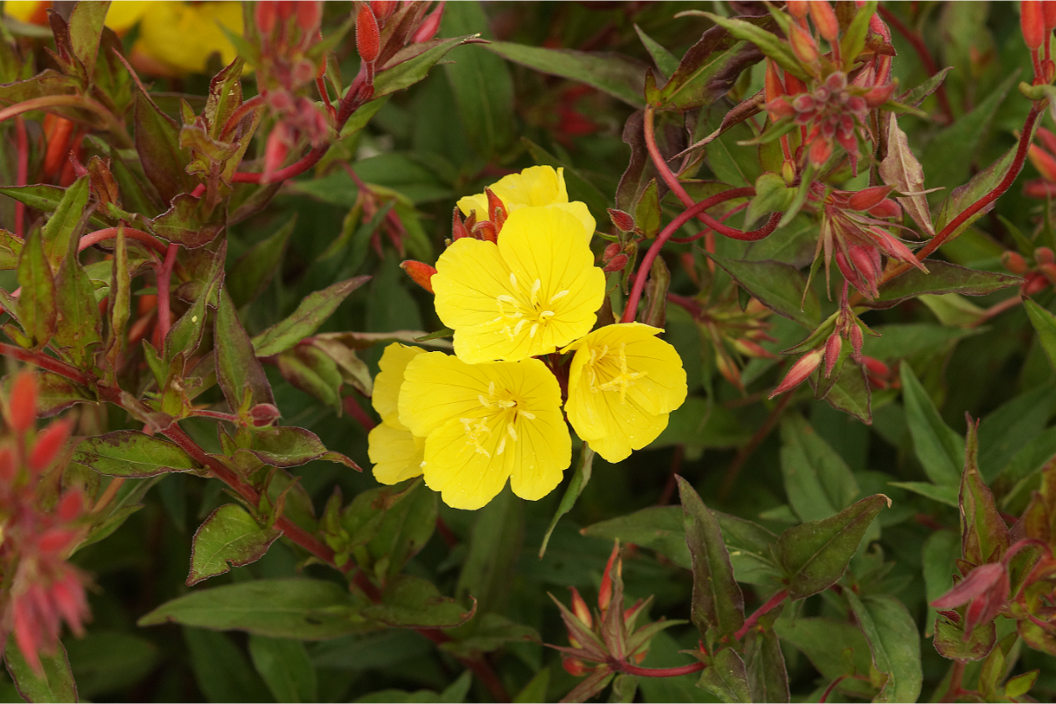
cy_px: 352
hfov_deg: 13.7
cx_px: 528
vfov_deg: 9.1
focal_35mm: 150
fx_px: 4400
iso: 500
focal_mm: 100
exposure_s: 1/160
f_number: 5.6
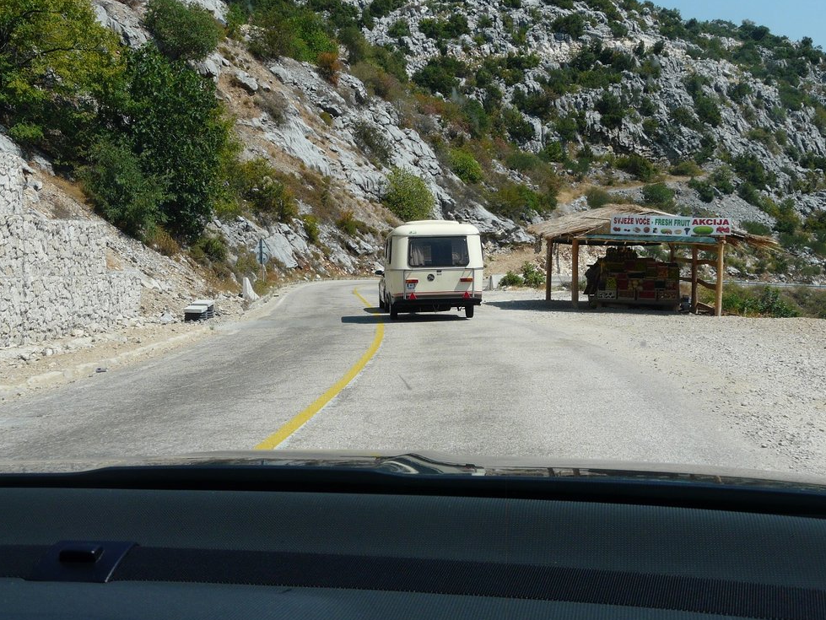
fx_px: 1098
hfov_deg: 41.2
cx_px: 411
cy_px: 307
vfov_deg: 31.5
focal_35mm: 46
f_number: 5.6
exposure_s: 1/500
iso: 100
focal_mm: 7.2
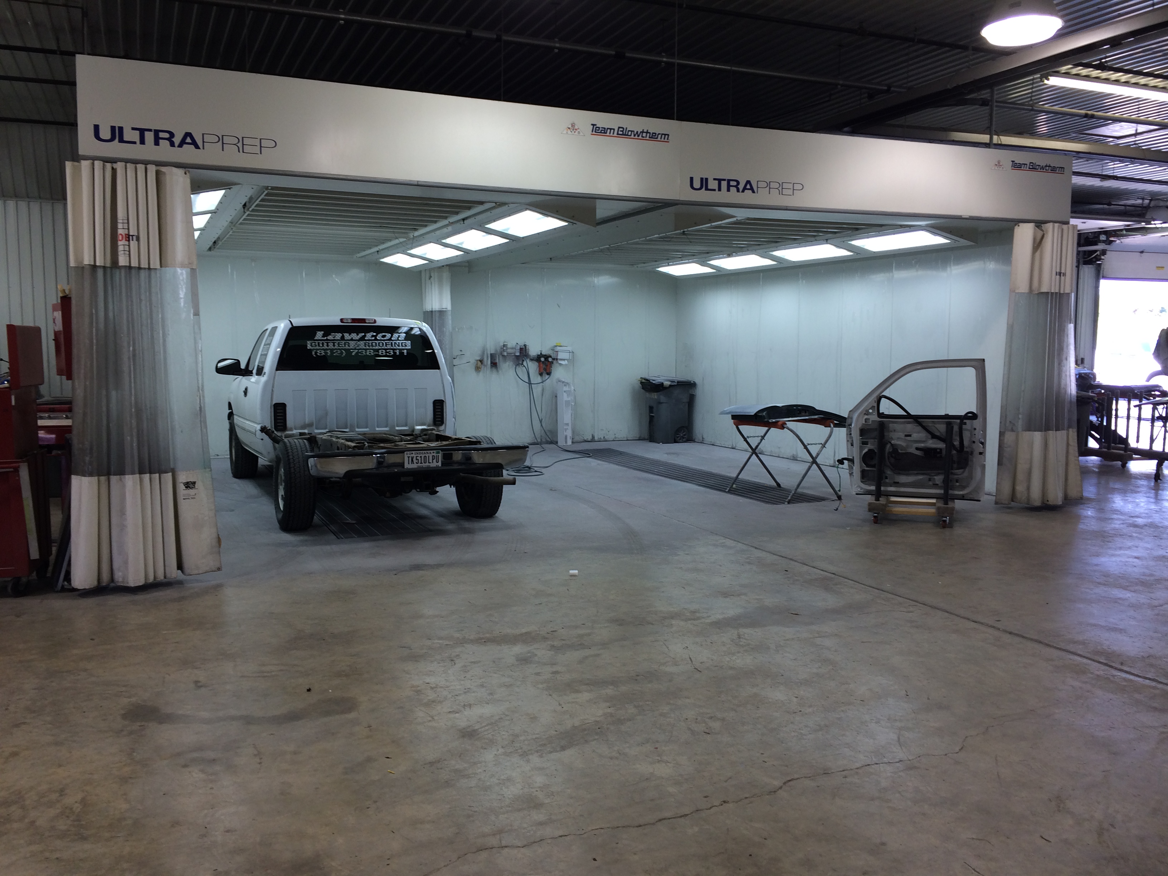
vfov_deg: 46.8
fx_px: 1012
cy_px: 438
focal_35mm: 30
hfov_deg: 60.0
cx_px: 584
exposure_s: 1/60
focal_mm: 4.12
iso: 40
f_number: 2.2
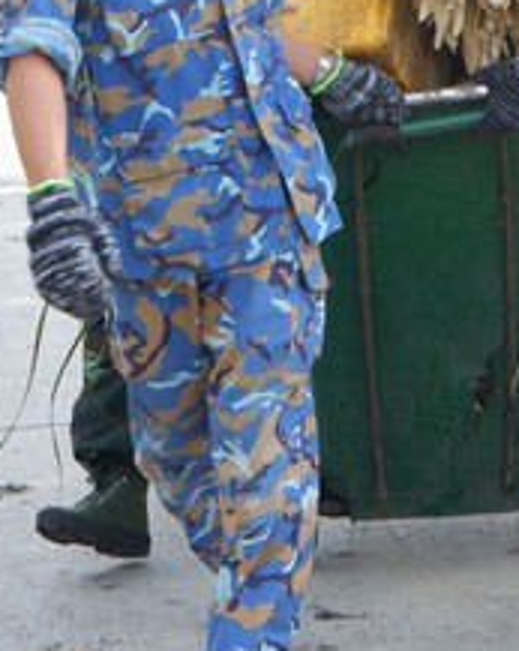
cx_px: 594
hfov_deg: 8.6
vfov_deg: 10.9
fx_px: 3406
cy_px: 116
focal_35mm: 177
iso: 200
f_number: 6.4
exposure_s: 1/150
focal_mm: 37.1
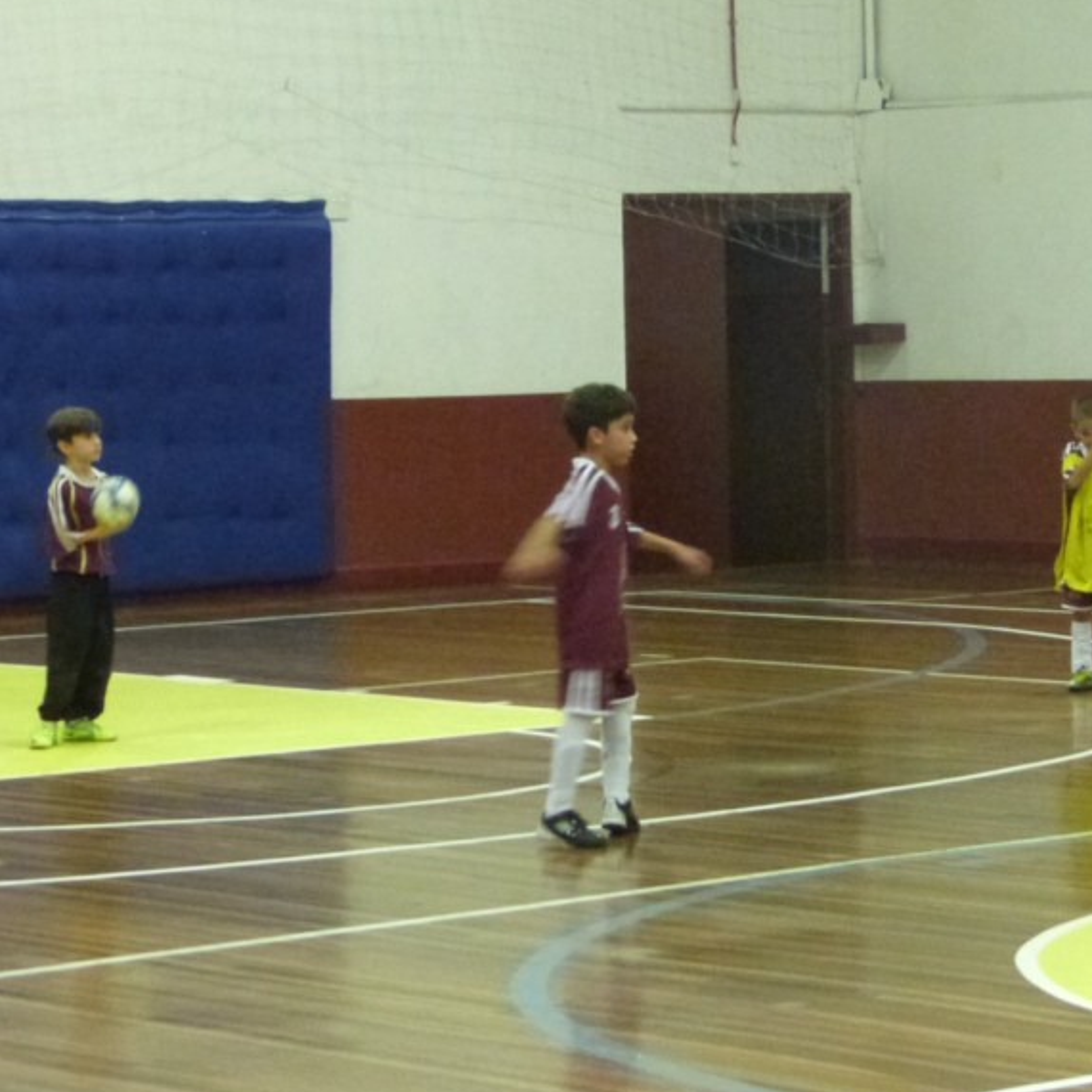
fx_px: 4640
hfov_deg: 13.4
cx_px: 794
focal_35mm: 130
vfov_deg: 13.4
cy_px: 629
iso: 800
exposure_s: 1/15
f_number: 3.4
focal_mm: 14.8
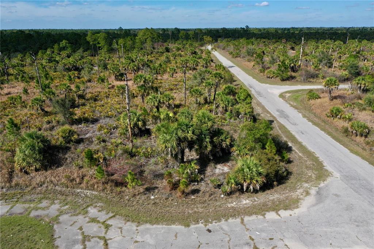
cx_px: 187
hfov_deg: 65.5
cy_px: 124
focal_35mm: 28
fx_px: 291
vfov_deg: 46.4
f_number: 6.3
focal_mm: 10.26
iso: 100
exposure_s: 1/640
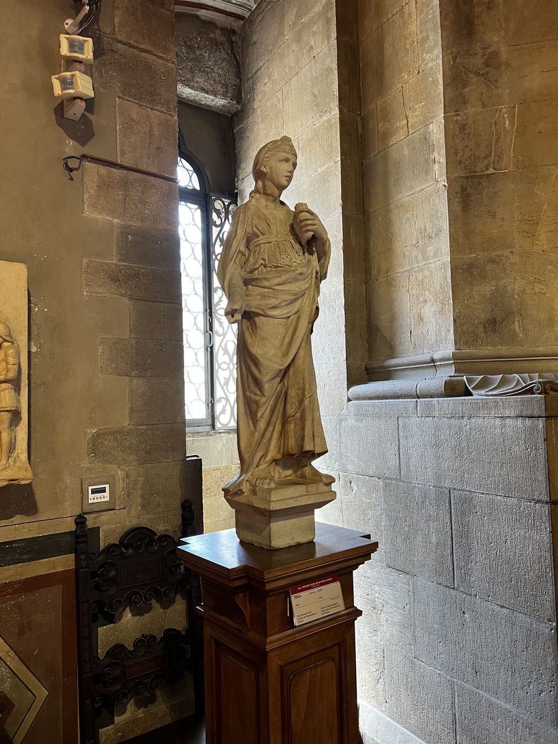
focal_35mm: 26
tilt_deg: +3.0
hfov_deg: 53.1
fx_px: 559
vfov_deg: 67.3
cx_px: 279
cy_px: 372
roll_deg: +2.0
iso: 125
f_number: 1.5
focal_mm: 5.7
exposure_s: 1/82
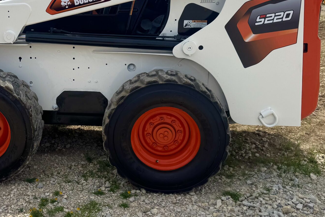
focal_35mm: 48
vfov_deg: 28.0
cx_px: 76
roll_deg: +1.4
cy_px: 84
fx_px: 433
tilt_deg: -14.1
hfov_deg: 39.8
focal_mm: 6.76
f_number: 1.78
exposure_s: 1/6410
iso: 80
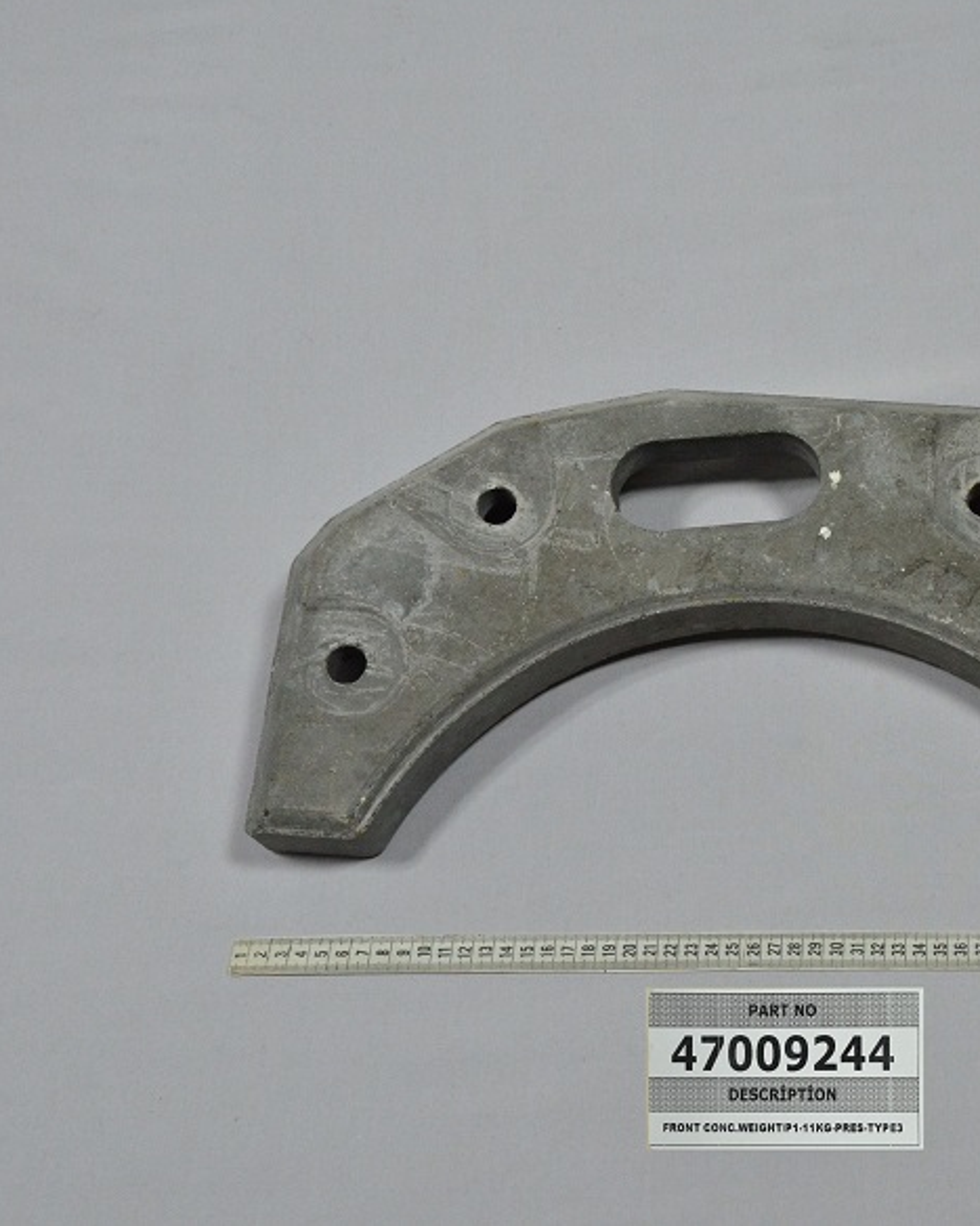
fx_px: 1886
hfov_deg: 28.2
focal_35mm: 52
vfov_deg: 36.0
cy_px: 603
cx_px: 856
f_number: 6.7
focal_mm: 24
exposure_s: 1/90
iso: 1600
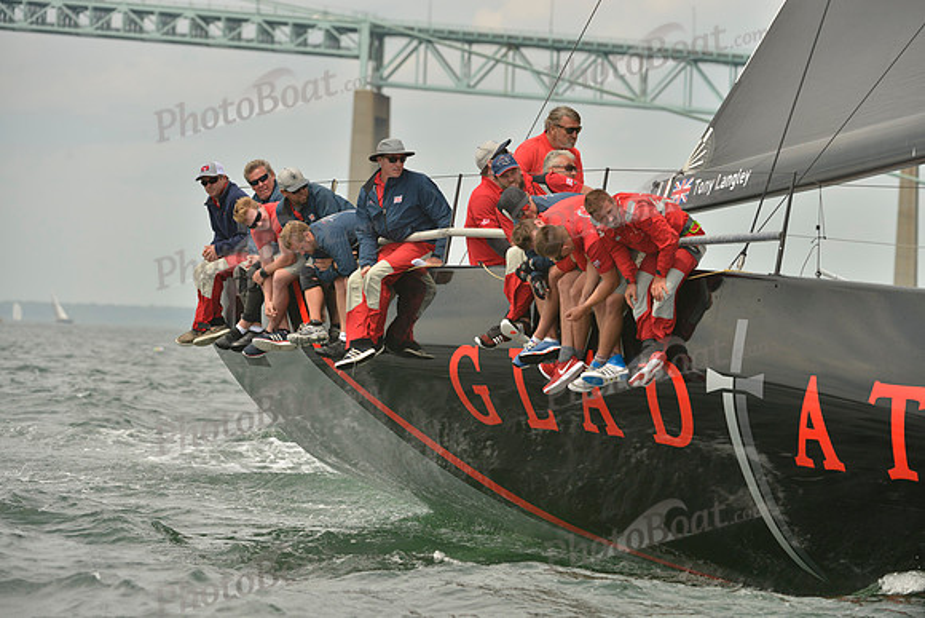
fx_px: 5654
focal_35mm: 220
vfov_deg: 6.2
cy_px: 309
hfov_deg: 9.4
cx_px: 462
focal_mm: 220
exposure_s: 1/1000
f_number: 6.3
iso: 280
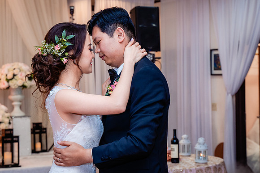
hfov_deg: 24.9
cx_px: 126
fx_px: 590
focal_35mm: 82
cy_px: 87
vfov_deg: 16.7
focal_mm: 53
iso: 1600
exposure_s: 1/160
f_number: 4.5
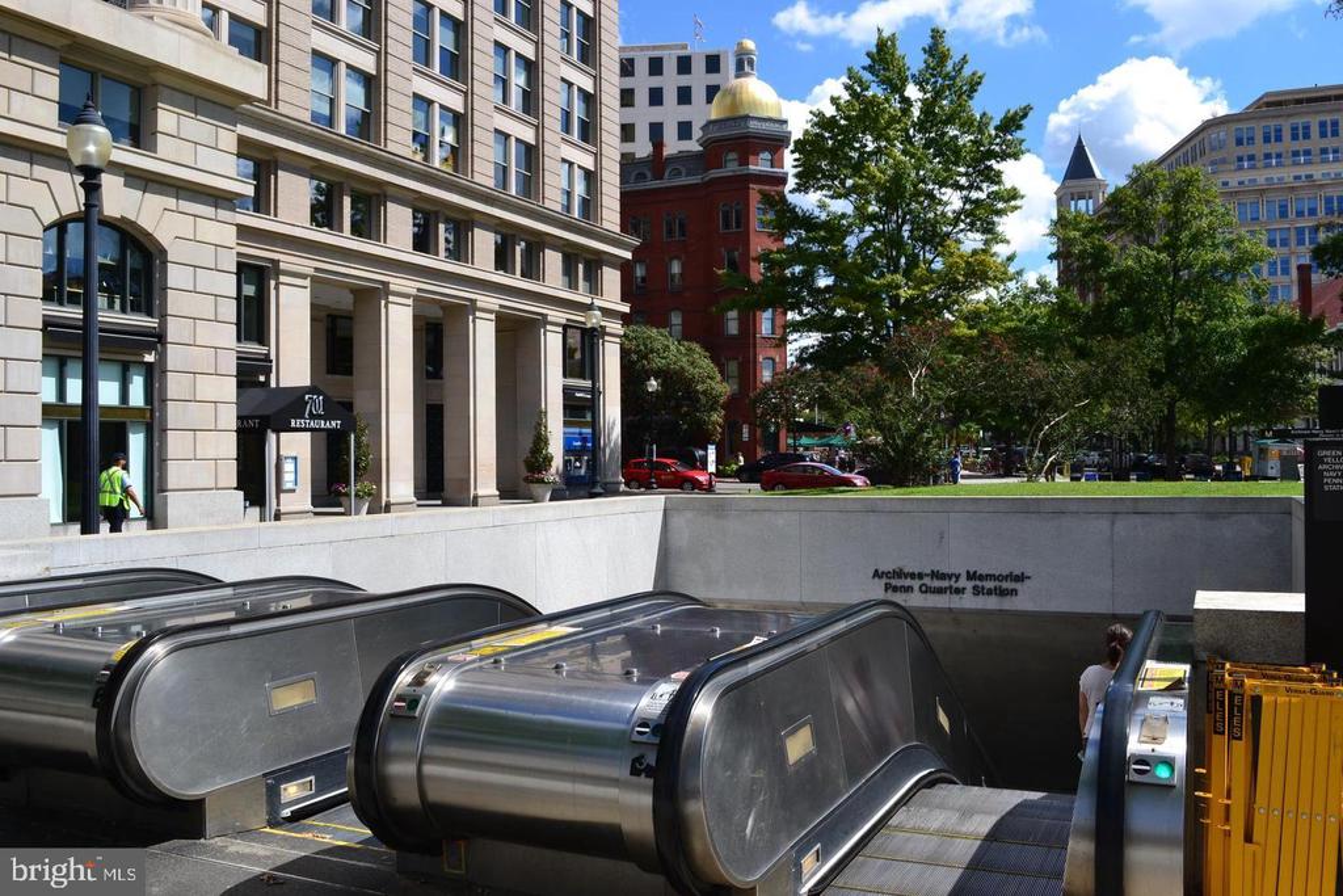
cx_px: 672
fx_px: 1231
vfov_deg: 40.0
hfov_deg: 57.2
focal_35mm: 33
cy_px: 448
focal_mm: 22
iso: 400
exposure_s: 1/400
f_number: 11
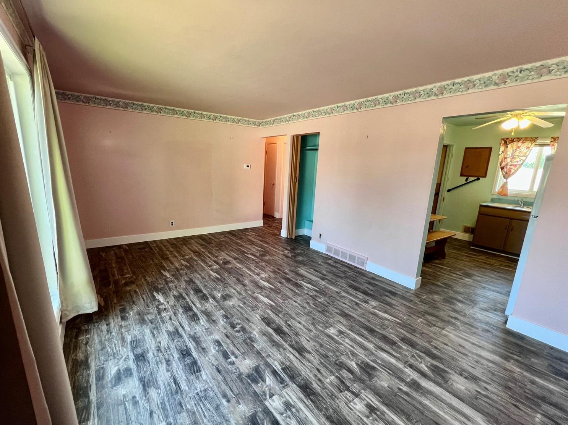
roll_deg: +0.1
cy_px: 217
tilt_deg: -12.1
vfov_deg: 85.6
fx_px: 230
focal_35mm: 14
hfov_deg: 102.0
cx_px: 267
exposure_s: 1/60
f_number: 1.8
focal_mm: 1.57
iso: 160
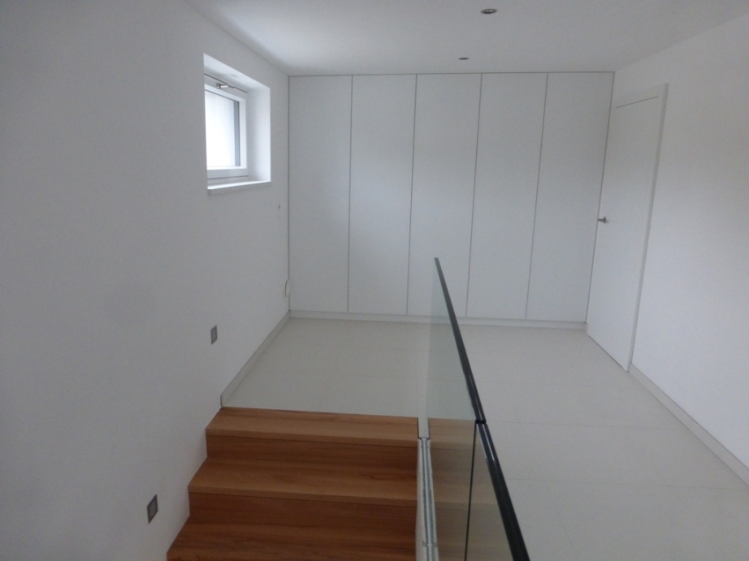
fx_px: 519
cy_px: 280
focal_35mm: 24
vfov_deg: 56.8
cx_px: 374
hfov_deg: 71.6
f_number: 3.3
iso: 400
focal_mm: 4.3
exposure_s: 1/50
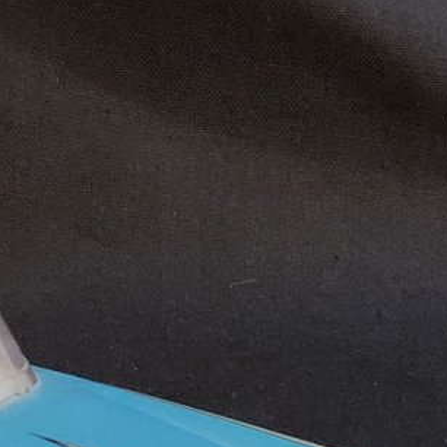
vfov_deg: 19.3
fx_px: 1315
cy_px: 171
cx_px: -139
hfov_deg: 18.0
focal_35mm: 90
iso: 320
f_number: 1.8
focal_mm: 5.4
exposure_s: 1/50
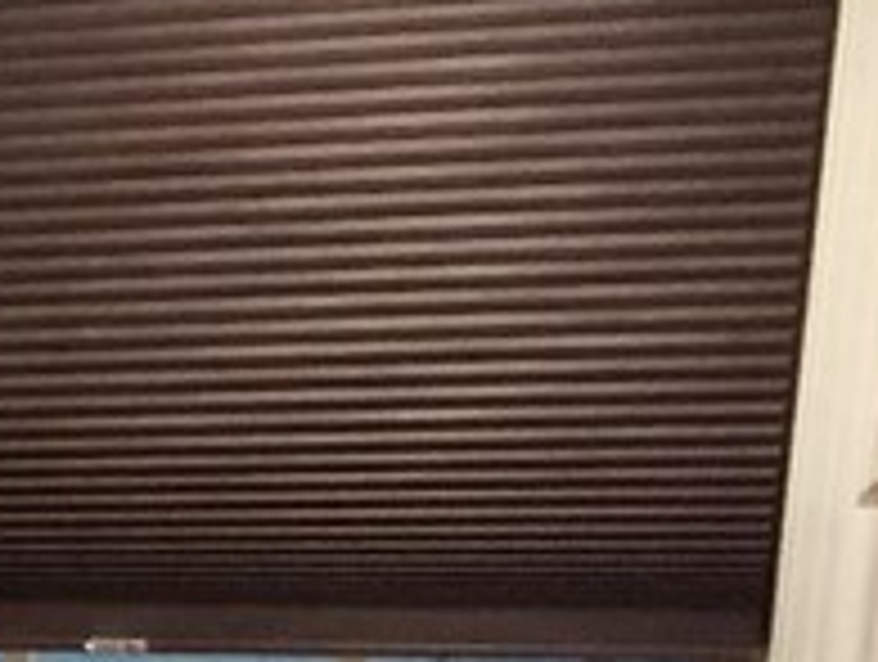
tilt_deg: -15.0
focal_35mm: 152
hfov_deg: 11.1
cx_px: -1148
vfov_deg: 8.9
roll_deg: +0.0
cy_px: 1527
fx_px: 3862
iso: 160
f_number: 2.2
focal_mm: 4.15
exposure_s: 1/30
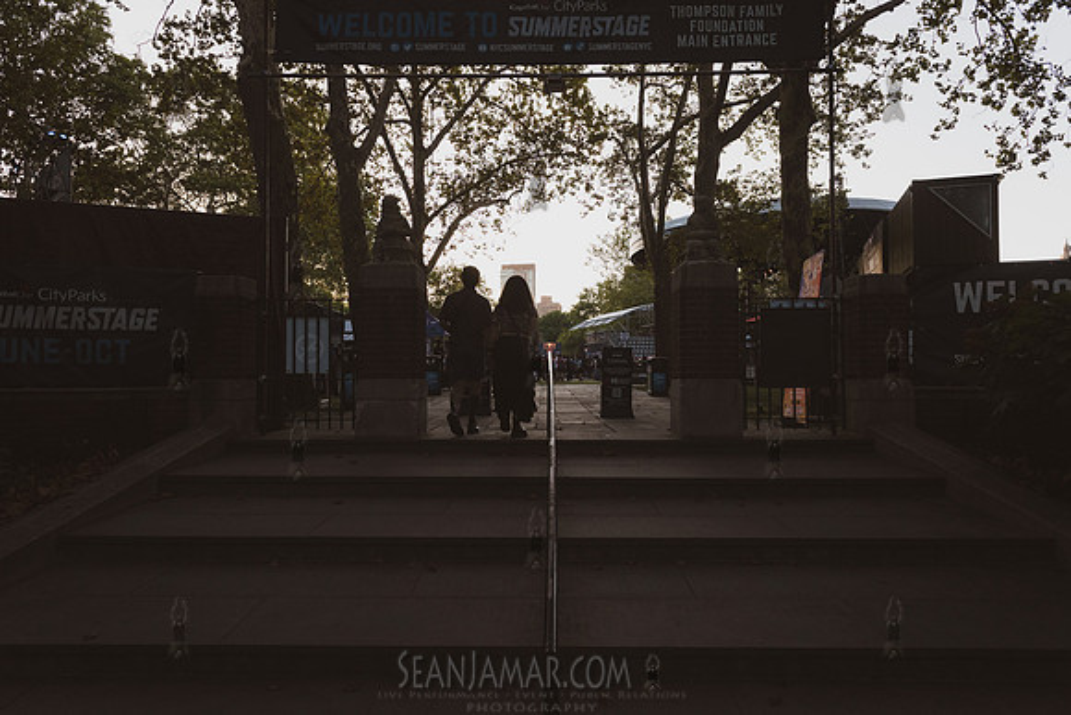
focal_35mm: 24
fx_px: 714
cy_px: 358
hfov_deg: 73.7
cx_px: 536
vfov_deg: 53.1
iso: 2000
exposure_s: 1/800
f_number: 4.5
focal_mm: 24
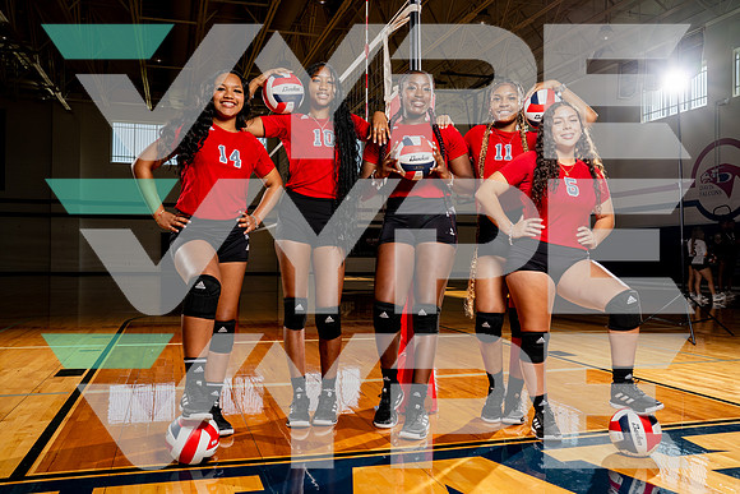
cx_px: 370
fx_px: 651
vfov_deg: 41.5
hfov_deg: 59.2
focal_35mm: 32
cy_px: 247
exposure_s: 1/250
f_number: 5.6
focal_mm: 31
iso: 100
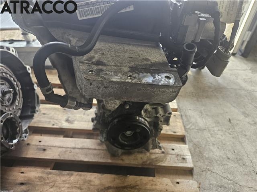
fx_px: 171
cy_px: 96
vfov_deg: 58.9
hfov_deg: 73.9
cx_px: 128
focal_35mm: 23
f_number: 1.8
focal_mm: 5.4
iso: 200
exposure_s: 1/100
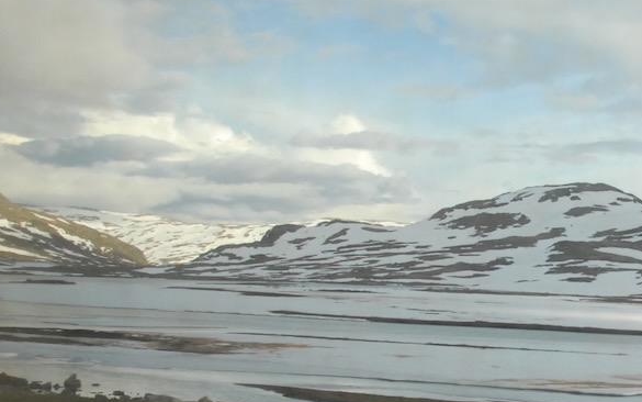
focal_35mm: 67
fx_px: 1173
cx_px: 632
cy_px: 340
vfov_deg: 19.2
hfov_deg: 28.8
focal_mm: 20
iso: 800
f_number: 9
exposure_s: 1/320
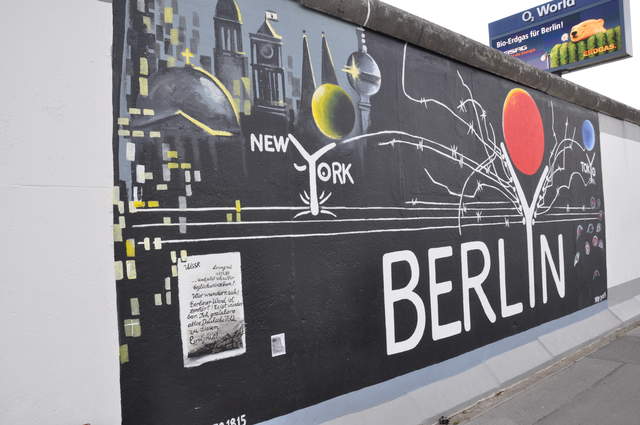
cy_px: 212
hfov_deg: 67.4
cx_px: 320
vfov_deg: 47.8
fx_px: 479
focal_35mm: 27
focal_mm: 18
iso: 640
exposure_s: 1/125
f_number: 11
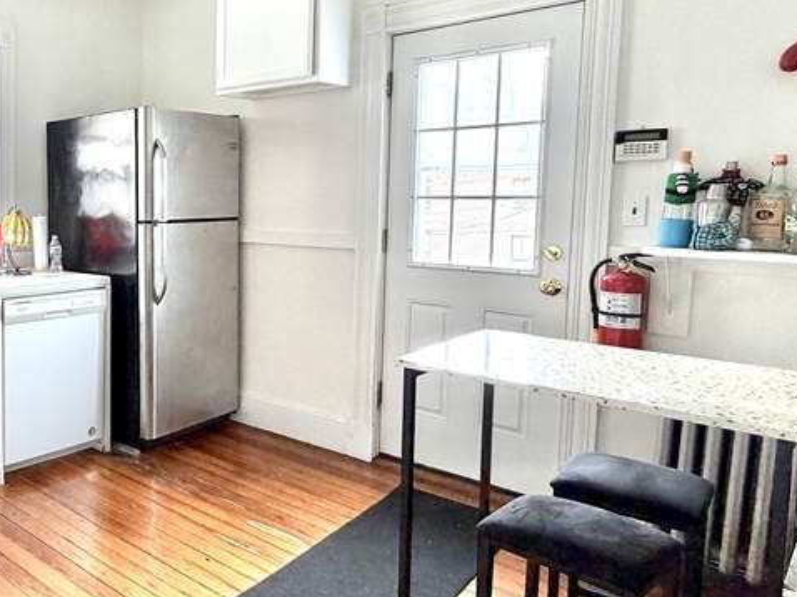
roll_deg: +0.0
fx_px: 690
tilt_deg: -4.0
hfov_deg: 53.5
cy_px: 253
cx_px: 100
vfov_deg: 46.6
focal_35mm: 30
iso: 320
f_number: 2.2
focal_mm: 2.22
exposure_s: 1/86
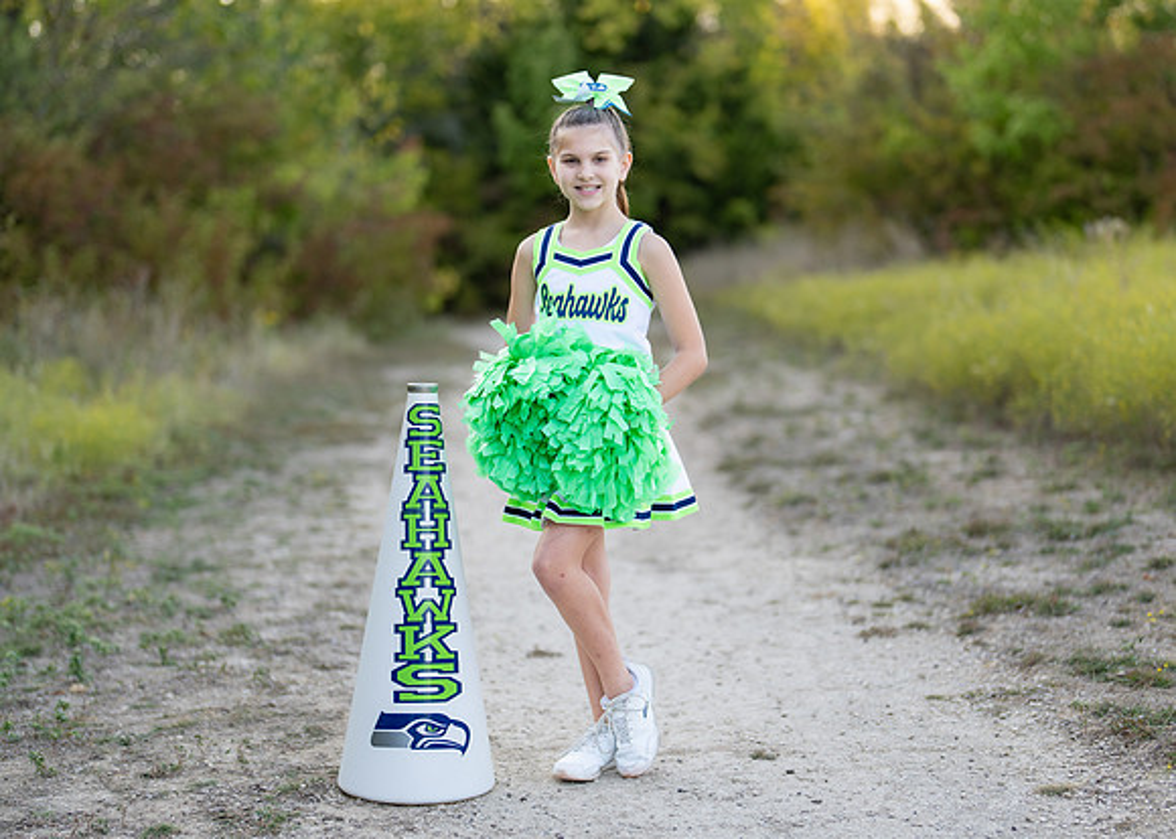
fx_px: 2224
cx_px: 595
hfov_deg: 29.6
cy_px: 426
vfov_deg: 21.4
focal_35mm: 67
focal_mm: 50
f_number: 1.2
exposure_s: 1/1000
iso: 100
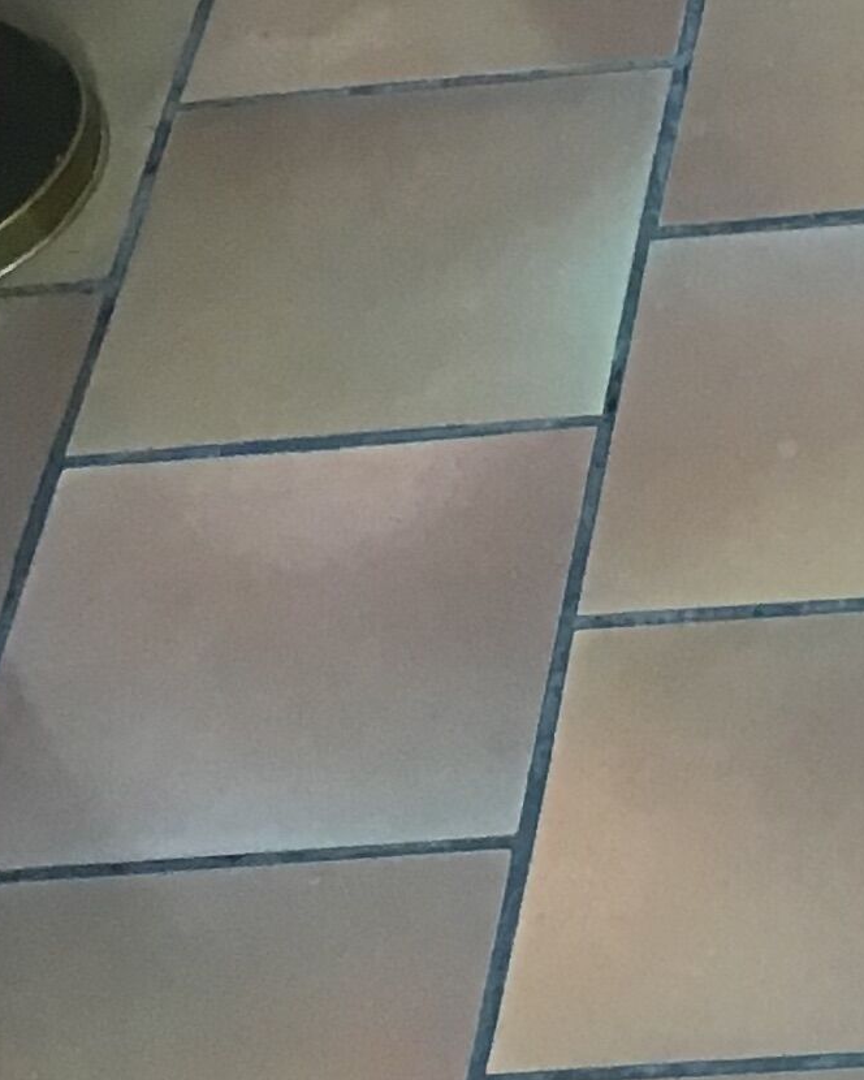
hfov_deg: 11.9
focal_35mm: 119
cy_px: 1621
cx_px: 1558
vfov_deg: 15.0
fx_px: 3804
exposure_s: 1/33
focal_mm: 3.3
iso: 100
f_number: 2.4
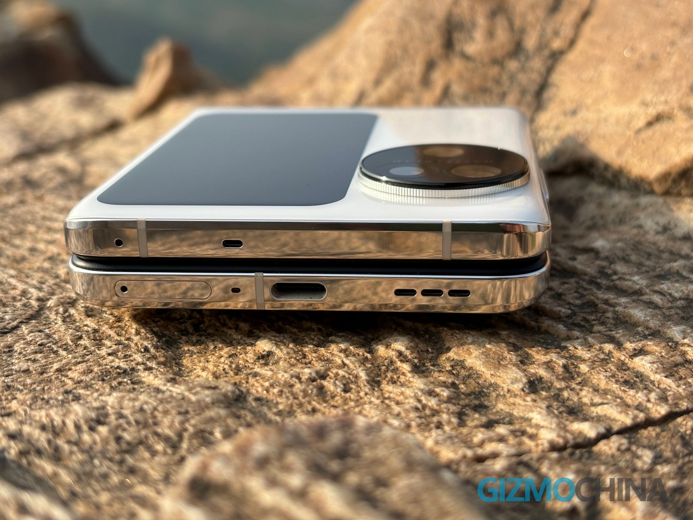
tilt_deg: -13.3
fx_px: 1041
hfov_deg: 36.8
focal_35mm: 52
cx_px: 346
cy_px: 260
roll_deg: +0.7
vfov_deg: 28.0
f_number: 1.6
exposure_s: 1/1616
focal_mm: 5.96
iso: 32
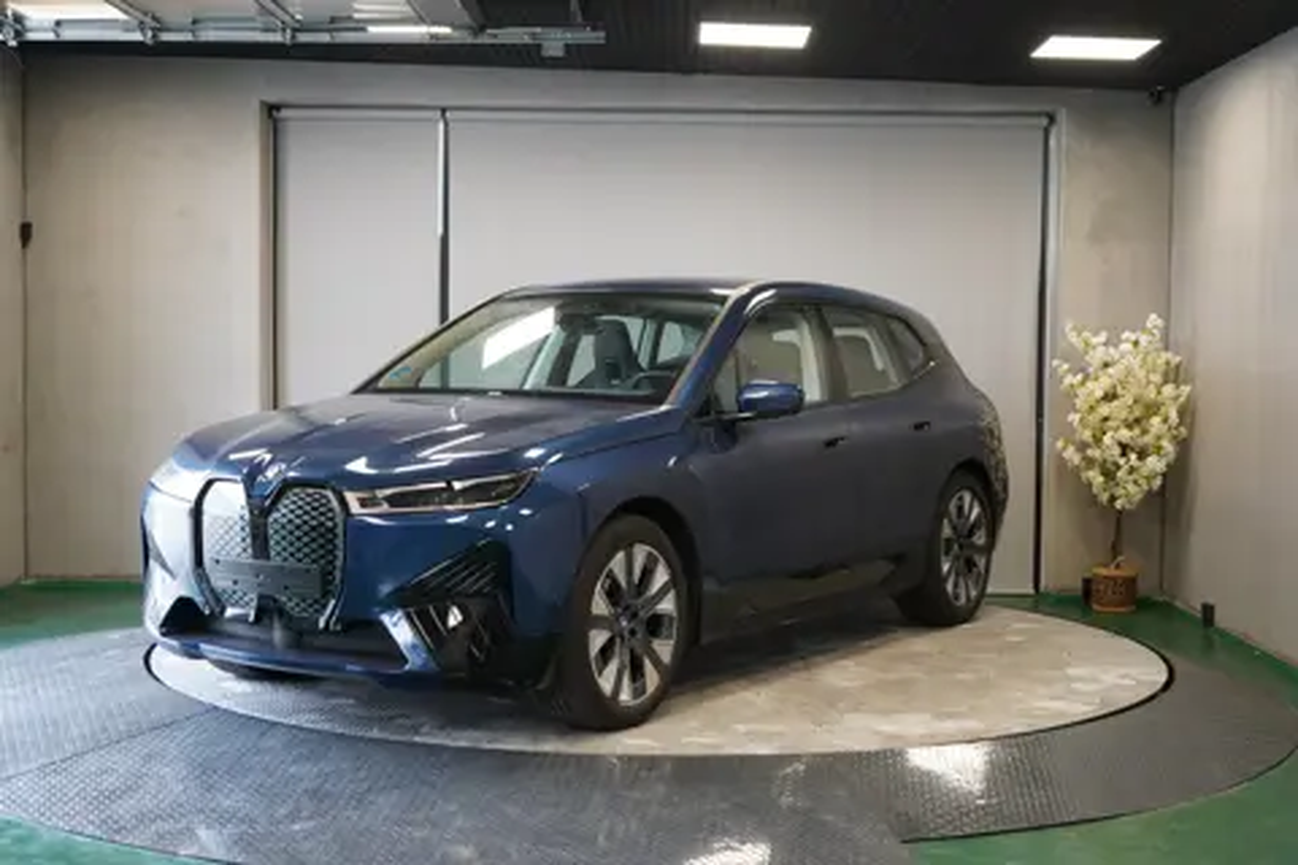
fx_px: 1694
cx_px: 649
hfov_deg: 41.9
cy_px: 432
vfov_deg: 28.6
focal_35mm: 47
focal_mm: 47
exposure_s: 1/160
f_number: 4.5
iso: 2500
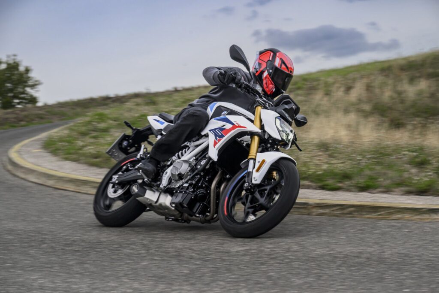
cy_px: 146
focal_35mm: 82
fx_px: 1000
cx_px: 220
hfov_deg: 24.8
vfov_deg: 16.7
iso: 500
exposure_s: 1/250
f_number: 8
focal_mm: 82
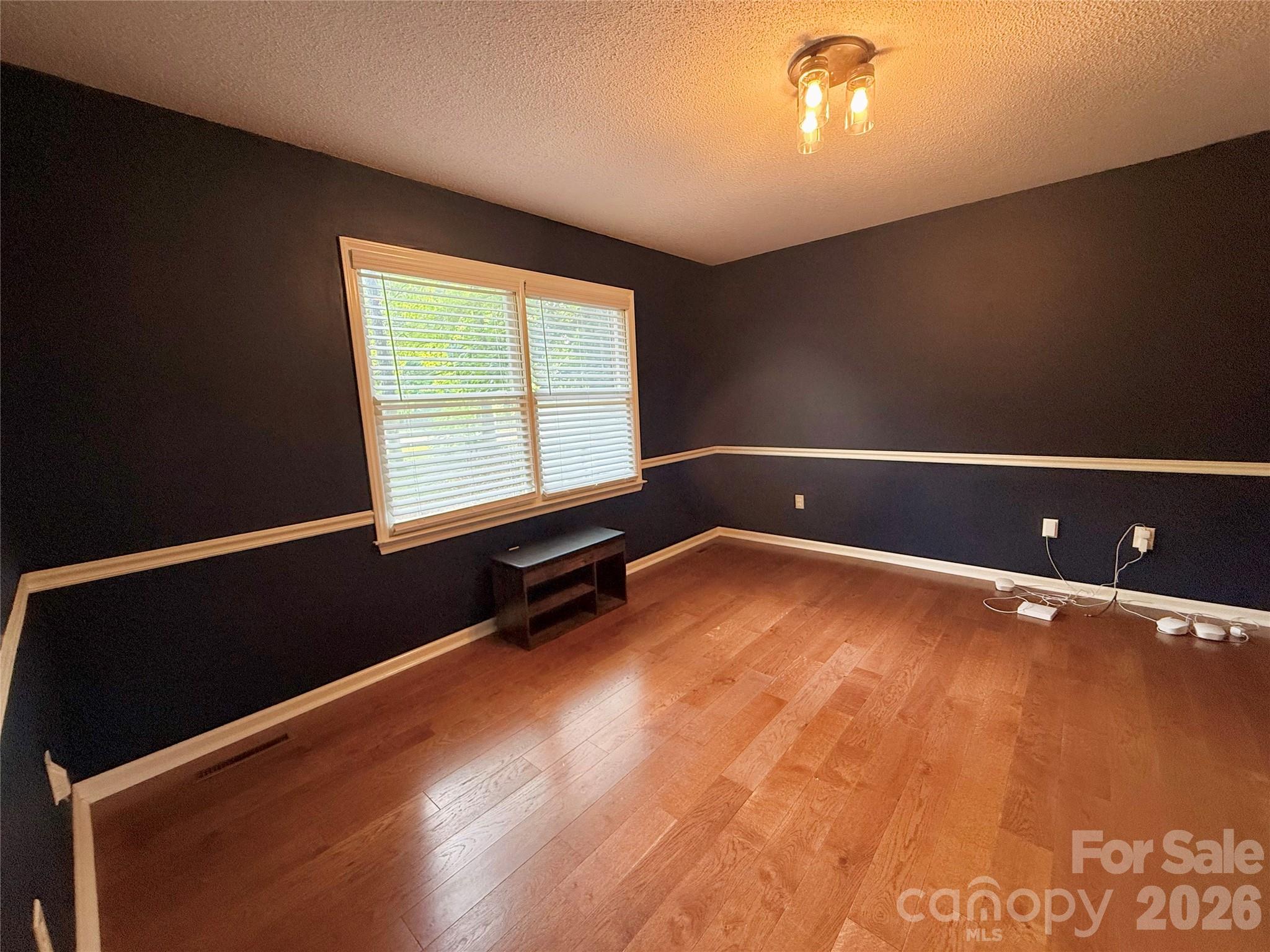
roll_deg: +2.8
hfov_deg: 102.1
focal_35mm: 14
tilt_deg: -8.5
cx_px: 635
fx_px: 514
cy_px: 476
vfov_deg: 85.7
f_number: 2.2
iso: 250
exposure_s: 1/60
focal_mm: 2.22
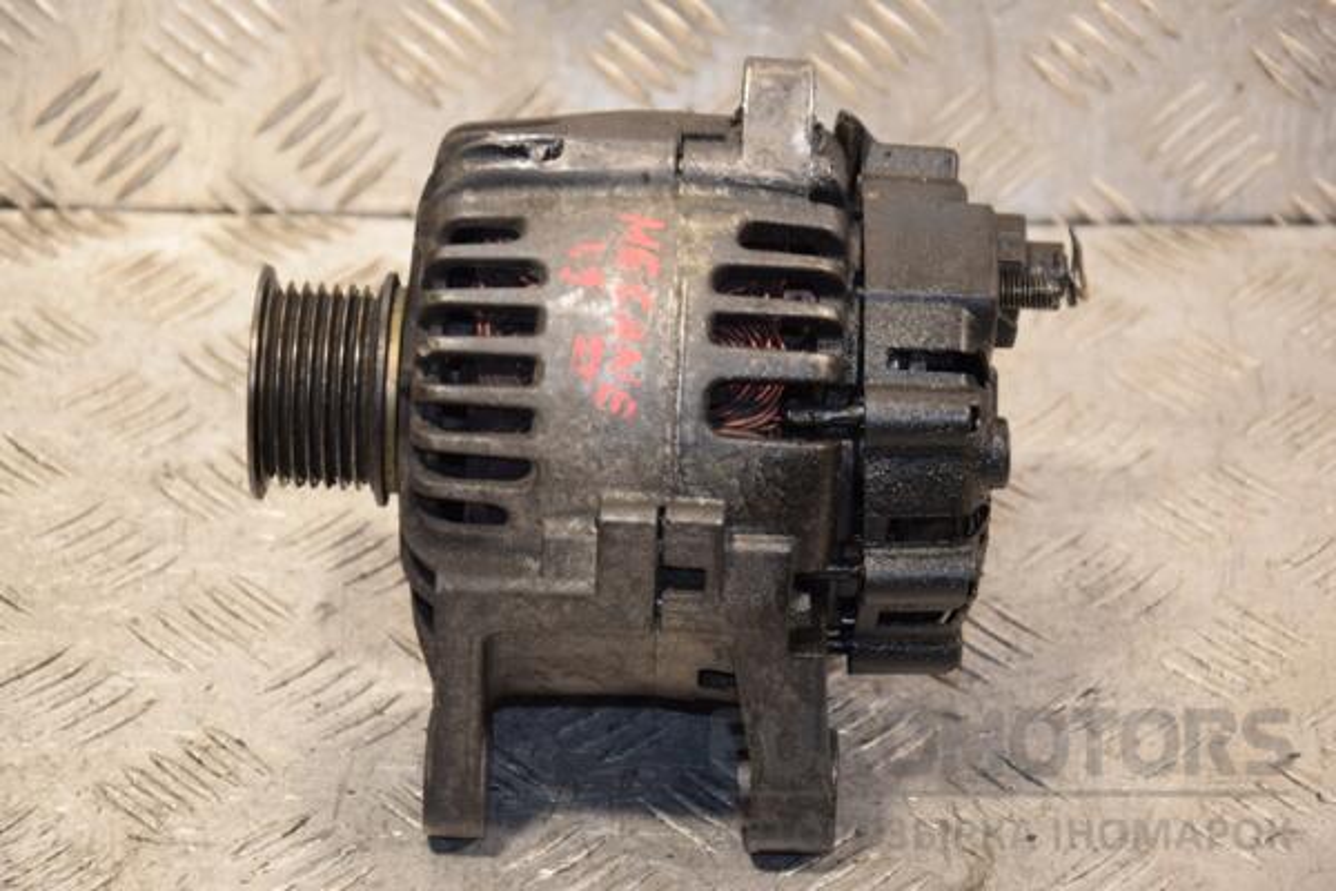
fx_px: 4453
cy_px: 446
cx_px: 668
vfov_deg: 11.4
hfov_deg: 17.1
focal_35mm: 120
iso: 800
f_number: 5.3
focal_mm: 80
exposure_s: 1/100
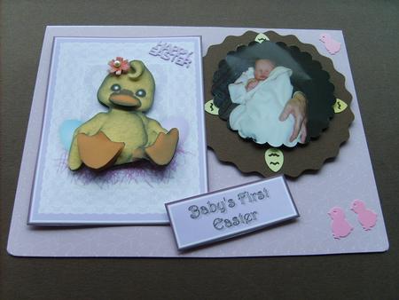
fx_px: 404
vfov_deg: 40.7
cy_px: 150
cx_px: 200
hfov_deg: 52.6
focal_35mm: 35
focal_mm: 5.8
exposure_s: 1/90
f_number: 2.8
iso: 50
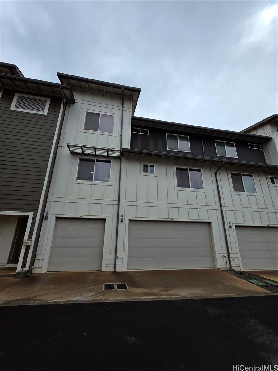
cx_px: 139
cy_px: 186
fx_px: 139
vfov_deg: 106.2
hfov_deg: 89.9
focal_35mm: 13
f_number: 1.9
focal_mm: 2.2
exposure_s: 1/2977
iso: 40
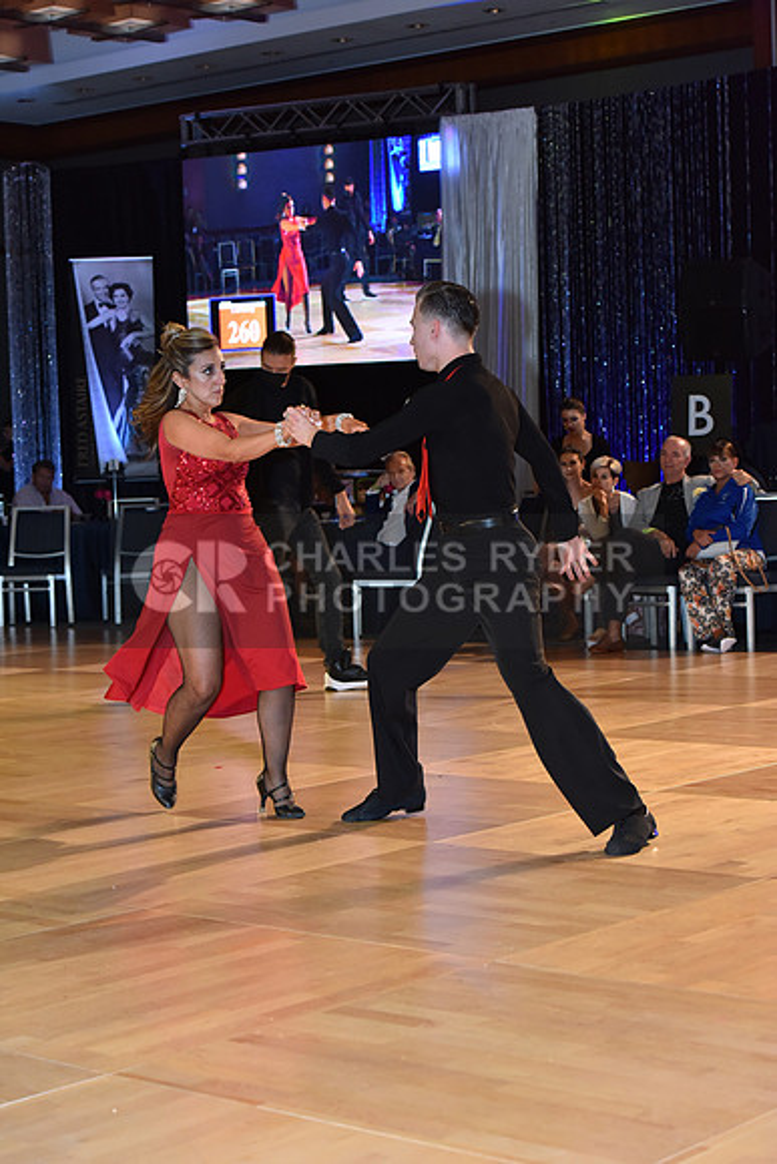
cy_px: 582
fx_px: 2265
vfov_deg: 28.8
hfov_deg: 19.5
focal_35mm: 70
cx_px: 388
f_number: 5
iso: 2000
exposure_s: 1/250
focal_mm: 70
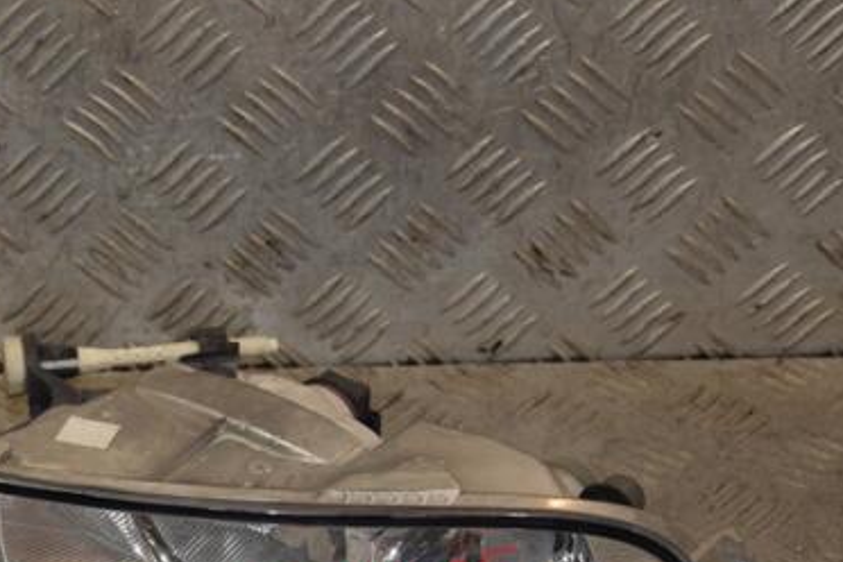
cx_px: 254
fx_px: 2833
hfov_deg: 16.9
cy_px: 433
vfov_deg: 11.3
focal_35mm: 121
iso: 800
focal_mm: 50
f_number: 6.3
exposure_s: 1/200
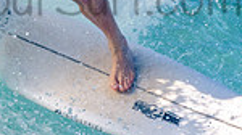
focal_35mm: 2481
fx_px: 15903
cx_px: 22
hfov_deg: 0.9
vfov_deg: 0.5
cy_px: -14
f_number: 5.6
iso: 320
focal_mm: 500
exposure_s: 1/2000
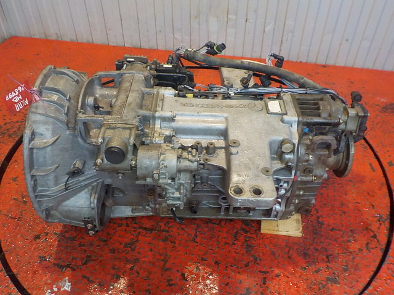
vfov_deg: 46.8
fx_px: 341
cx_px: 197
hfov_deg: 60.0
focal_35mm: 30
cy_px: 148
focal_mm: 4.1
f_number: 3.3
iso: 280
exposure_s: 1/30
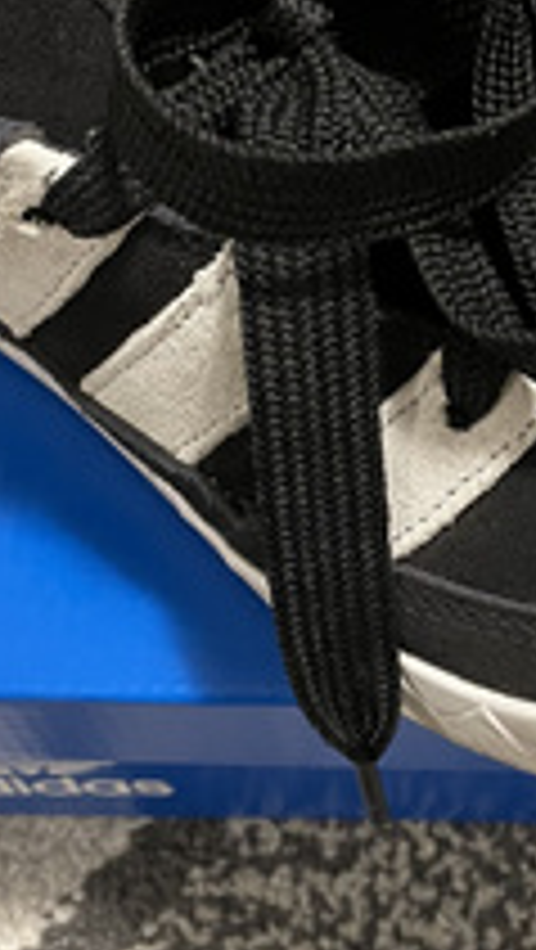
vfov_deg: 31.3
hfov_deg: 17.6
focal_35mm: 67
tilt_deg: -61.1
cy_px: 347
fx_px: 1689
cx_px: 529
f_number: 1.6
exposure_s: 1/33
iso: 500
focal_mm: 4.2
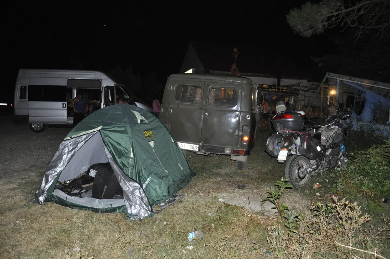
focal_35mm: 27
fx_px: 292
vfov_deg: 47.8
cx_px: 195
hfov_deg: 67.4
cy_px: 130
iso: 800
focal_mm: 18
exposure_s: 1/60
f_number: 3.5
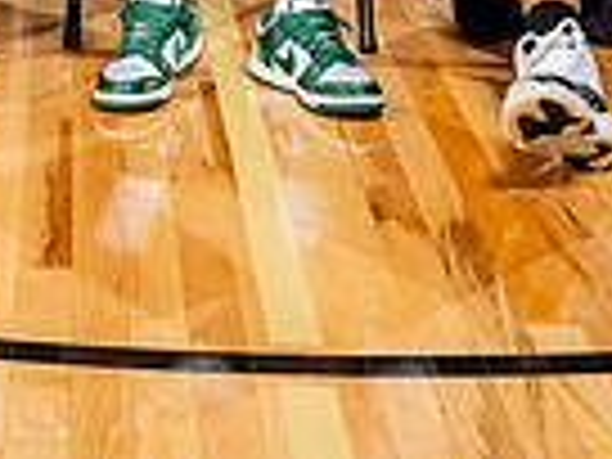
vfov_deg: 9.8
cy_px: -549
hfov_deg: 14.4
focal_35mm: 137
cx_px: 248
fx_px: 2422
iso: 200
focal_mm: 43
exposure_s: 1/250
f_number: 5.6
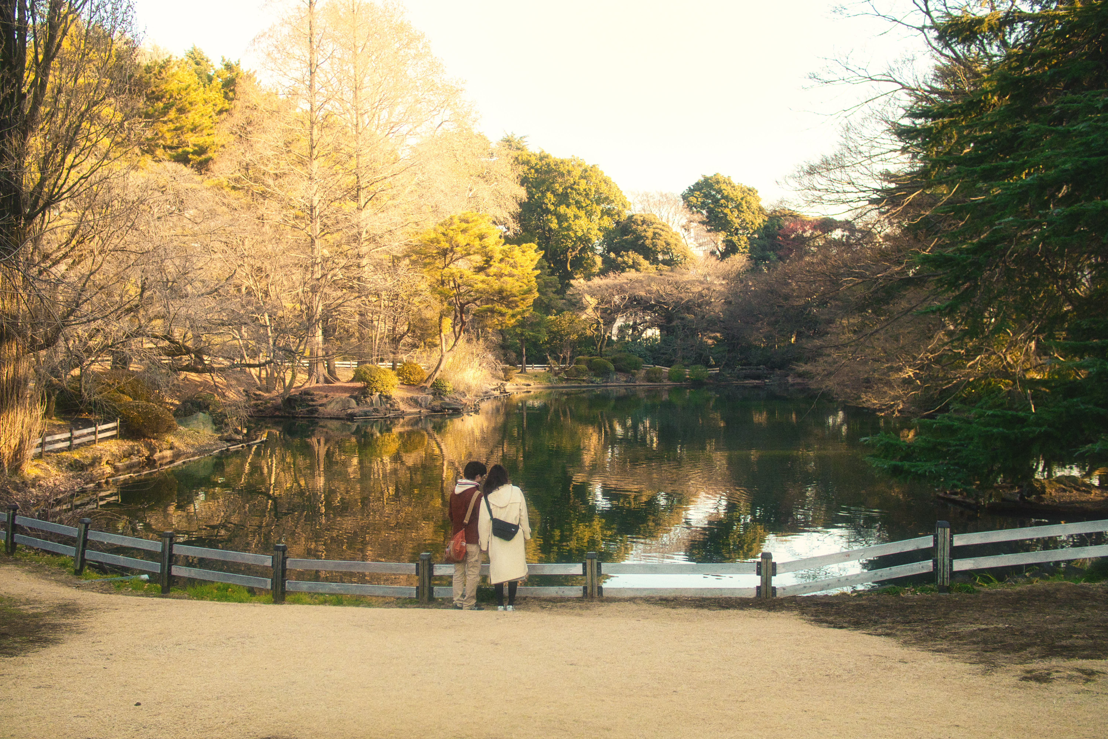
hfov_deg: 53.1
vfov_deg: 36.9
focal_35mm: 36
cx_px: 554
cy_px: 370
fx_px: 1108
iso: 3200
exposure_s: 1/2000
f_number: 2.8
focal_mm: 24
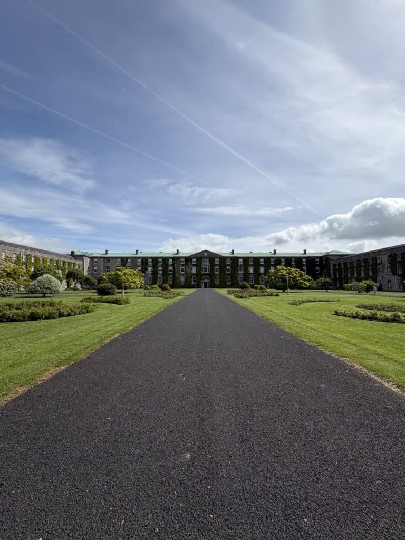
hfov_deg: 85.7
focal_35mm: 14
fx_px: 218
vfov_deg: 102.1
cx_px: 202
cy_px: 270
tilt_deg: +1.5
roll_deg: -0.7
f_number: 2.2
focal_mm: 2.22
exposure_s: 1/3390
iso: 50
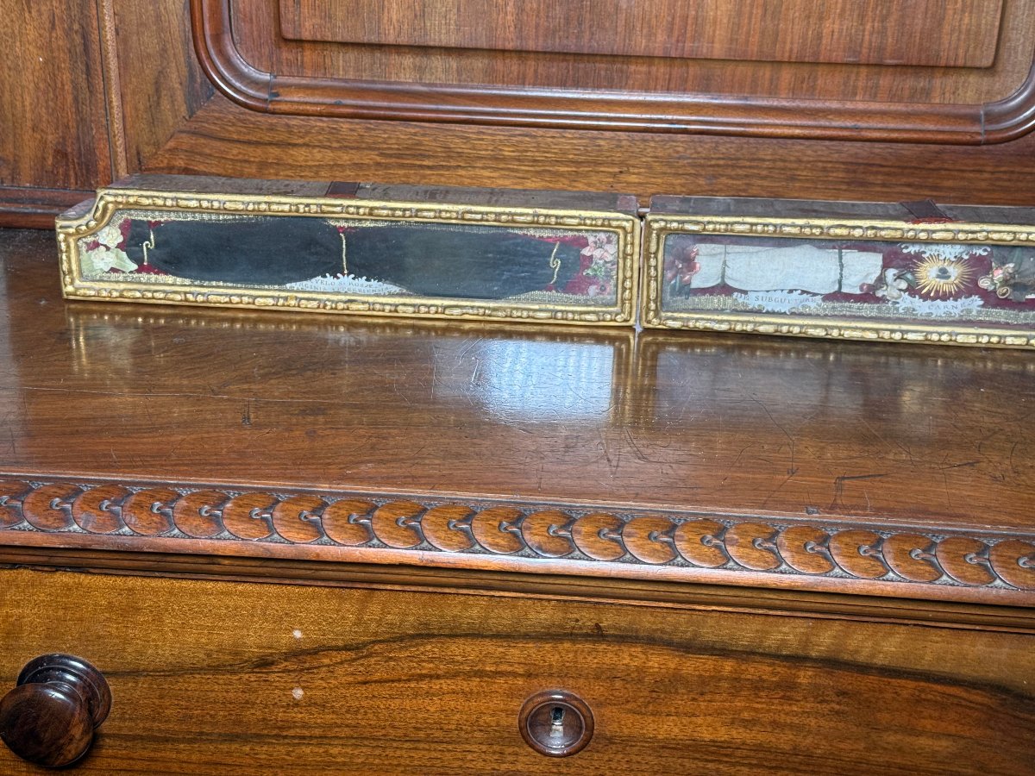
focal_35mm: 48
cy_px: 388
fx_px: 1435
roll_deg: -1.8
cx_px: 518
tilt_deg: -22.6
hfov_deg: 39.7
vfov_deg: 30.3
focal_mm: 6.76
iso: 100
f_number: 1.78
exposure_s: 1/68
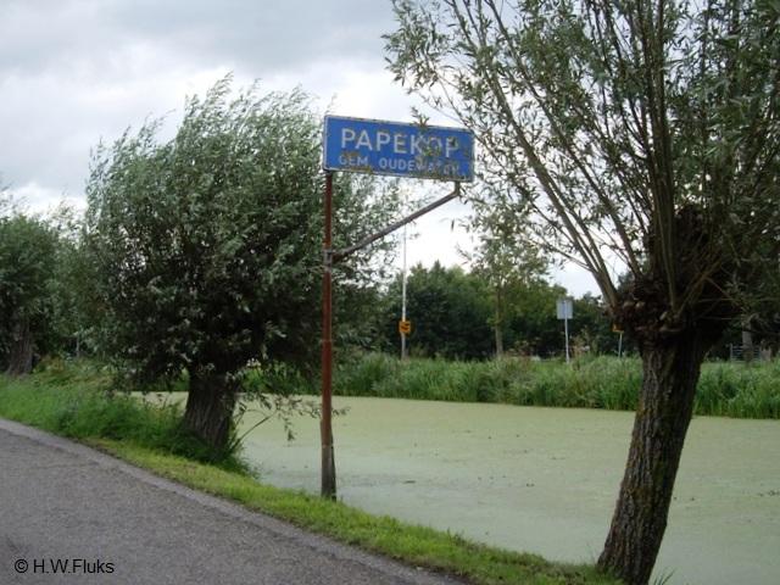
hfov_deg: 49.0
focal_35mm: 38
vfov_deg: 37.7
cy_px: 292
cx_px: 390
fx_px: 856
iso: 64
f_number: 2.8
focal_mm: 7.9
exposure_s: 1/200
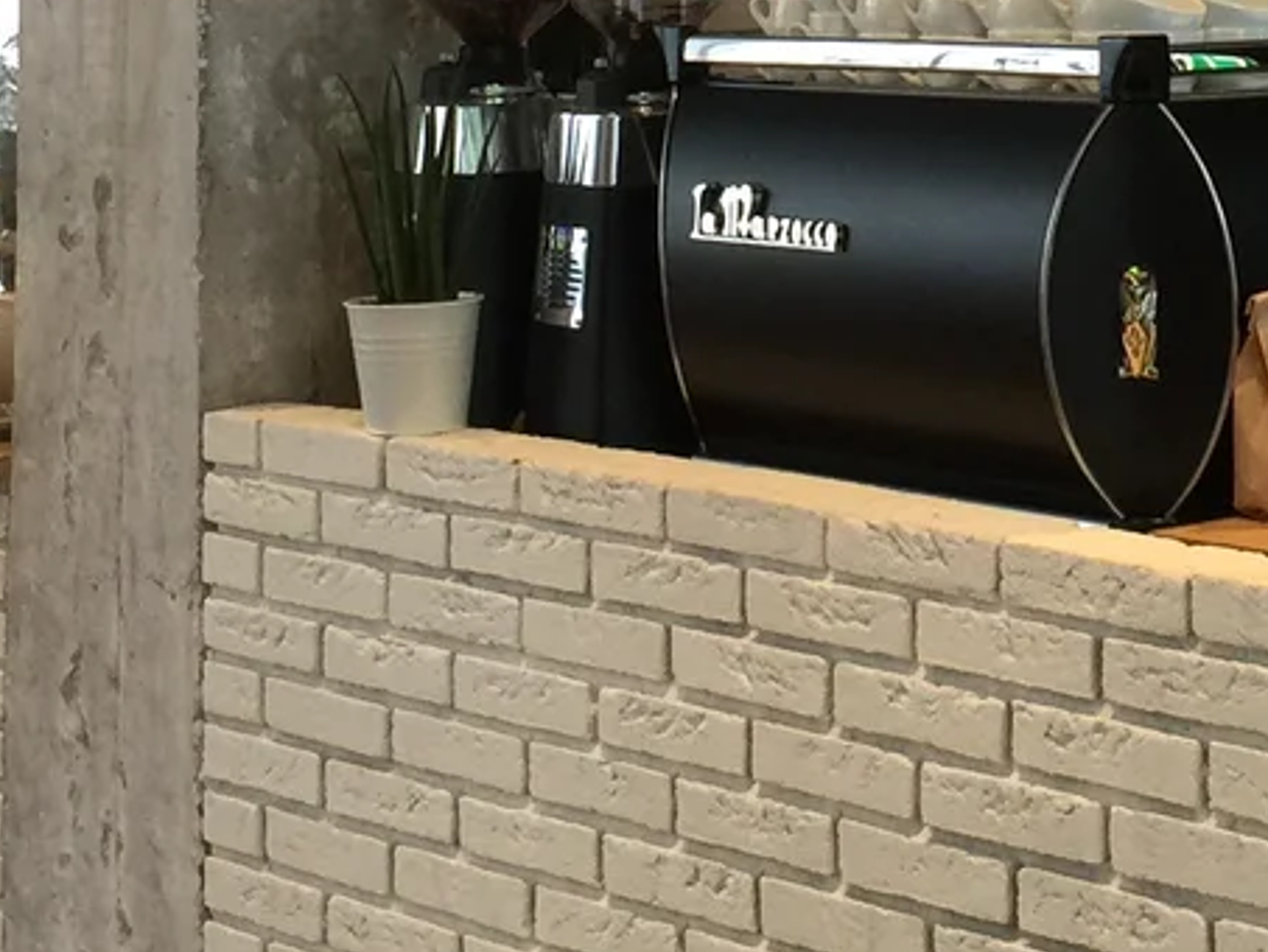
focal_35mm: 110
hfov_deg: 17.7
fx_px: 4030
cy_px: -473
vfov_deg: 12.8
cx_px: 1022
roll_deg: +1.0
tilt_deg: +4.9
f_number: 2.2
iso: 50
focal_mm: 4.15
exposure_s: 1/30
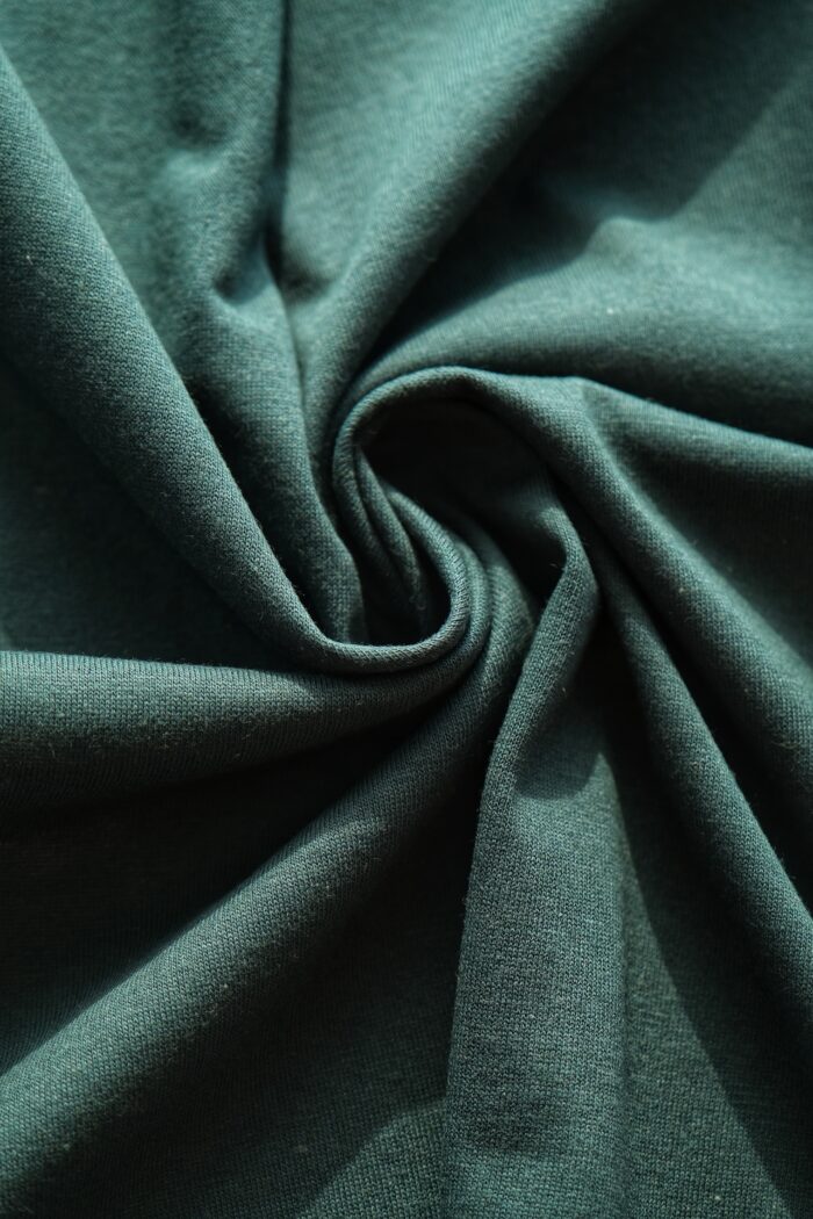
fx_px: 2778
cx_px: 406
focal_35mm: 82
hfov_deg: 16.7
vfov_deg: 24.8
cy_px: 610
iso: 500
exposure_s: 1/320
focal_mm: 54.5
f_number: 4
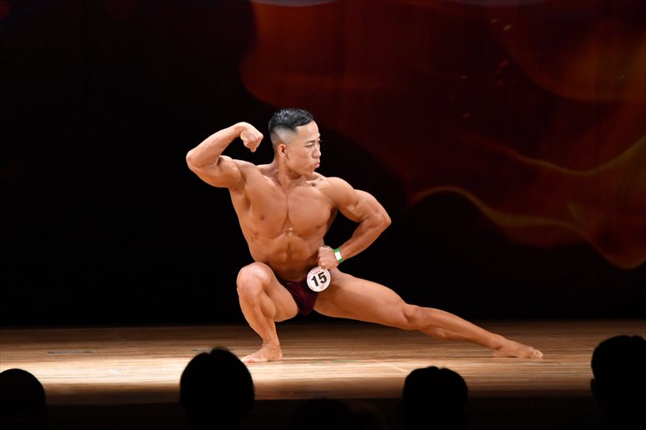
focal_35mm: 300
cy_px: 215
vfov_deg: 4.6
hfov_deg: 6.9
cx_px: 323
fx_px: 5381
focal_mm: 200
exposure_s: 1/400
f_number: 5.6
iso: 4000
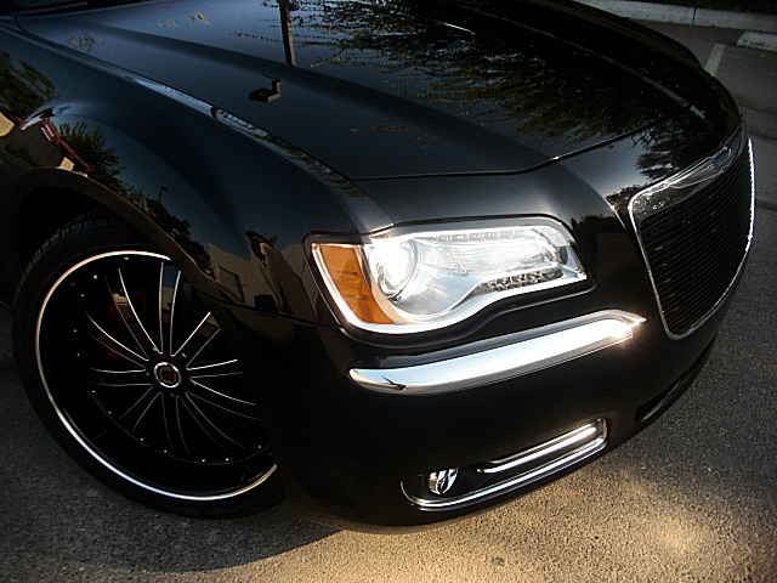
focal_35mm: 36
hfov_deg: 51.4
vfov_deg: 39.7
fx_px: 808
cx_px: 388
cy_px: 292
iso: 50
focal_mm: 6.3
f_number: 2.8
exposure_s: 1/200
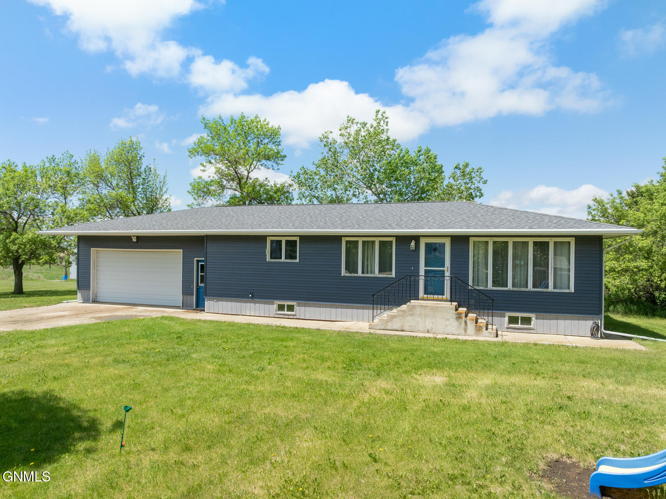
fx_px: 462
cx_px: 333
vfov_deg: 56.8
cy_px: 250
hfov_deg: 71.6
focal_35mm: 24
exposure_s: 1/1000
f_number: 6.3
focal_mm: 12.29
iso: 200
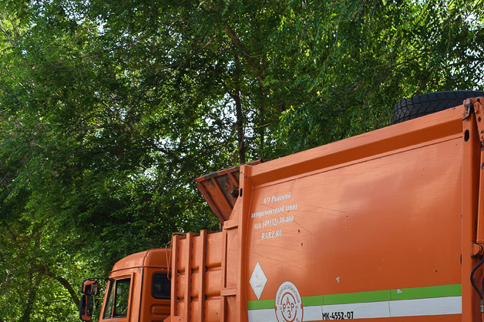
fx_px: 886
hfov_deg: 29.6
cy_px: 298
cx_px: 414
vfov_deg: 20.1
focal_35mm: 66
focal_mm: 23
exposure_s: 1/200
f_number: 6.3
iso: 200
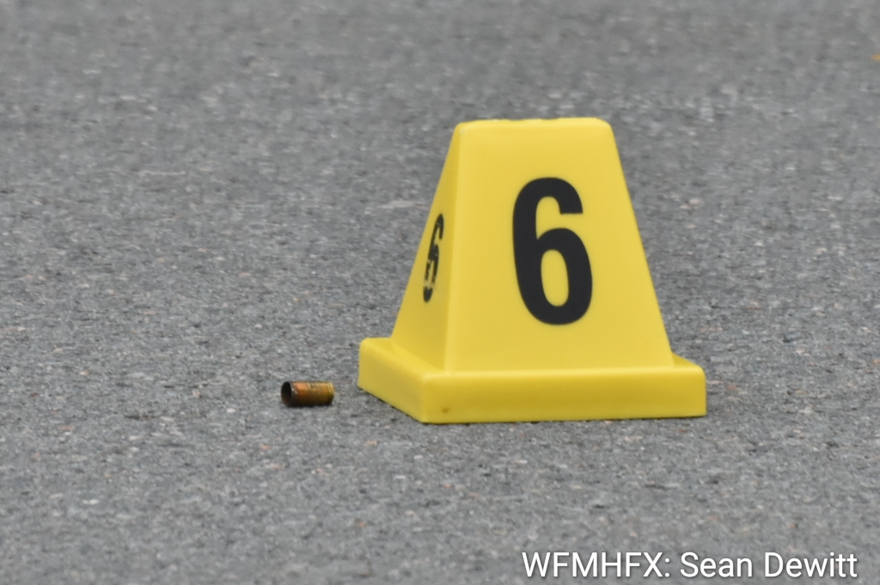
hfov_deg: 4.6
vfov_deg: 3.1
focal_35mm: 450
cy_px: 292
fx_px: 10991
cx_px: 440
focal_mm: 300
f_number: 8
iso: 800
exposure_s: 1/500
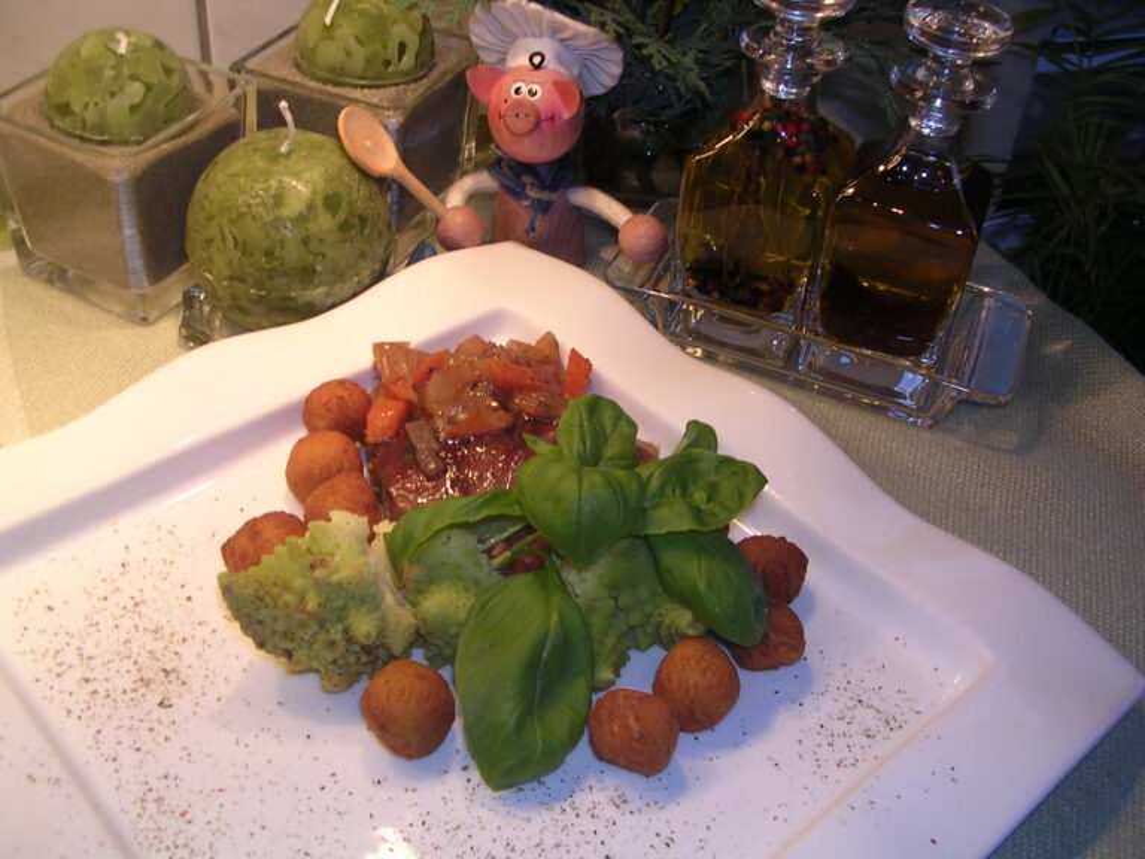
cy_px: 430
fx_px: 1257
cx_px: 572
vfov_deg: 37.7
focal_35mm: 38
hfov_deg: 49.0
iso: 100
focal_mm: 5.8
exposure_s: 1/30
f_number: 2.8
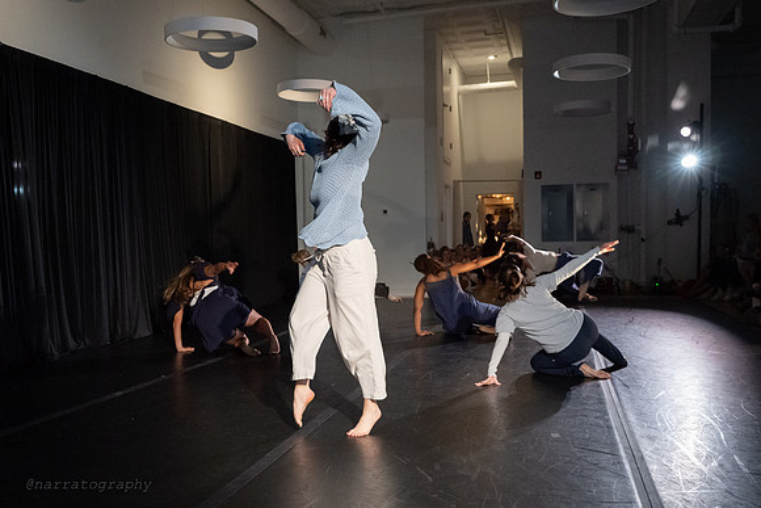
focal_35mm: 34
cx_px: 336
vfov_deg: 39.0
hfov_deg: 55.8
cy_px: 277
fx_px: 717
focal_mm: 28
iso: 6400
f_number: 4
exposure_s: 1/400
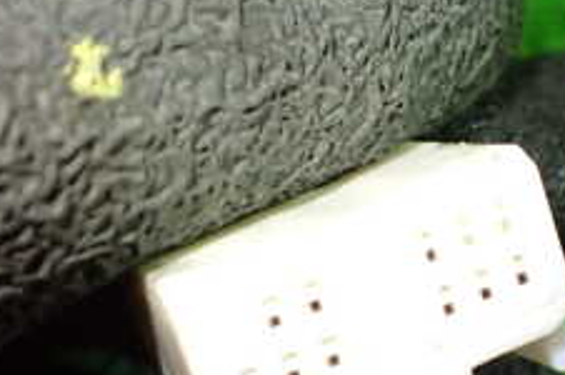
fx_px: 1301
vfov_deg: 16.3
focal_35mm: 83
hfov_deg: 24.3
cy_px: 308
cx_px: 392
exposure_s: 1/125
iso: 640
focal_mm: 5.4
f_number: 2.3
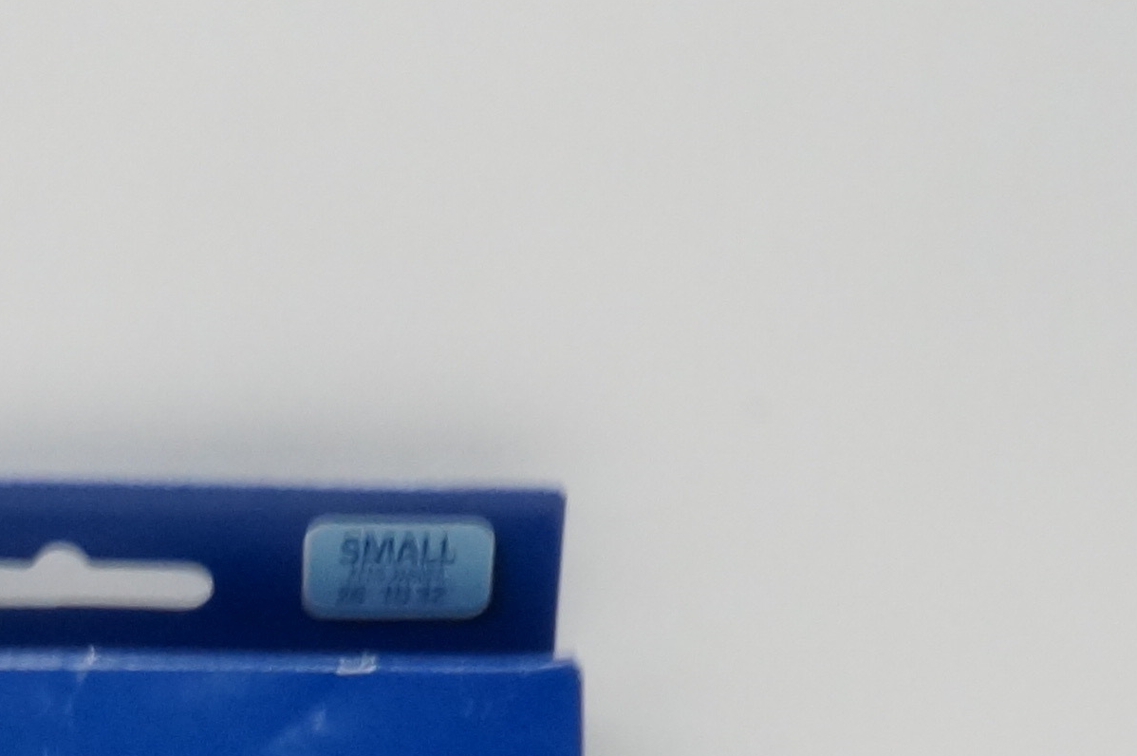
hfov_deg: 16.4
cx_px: 92
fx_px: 3880
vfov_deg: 10.4
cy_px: 1438
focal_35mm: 123
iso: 800
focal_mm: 20
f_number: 22
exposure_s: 1/6
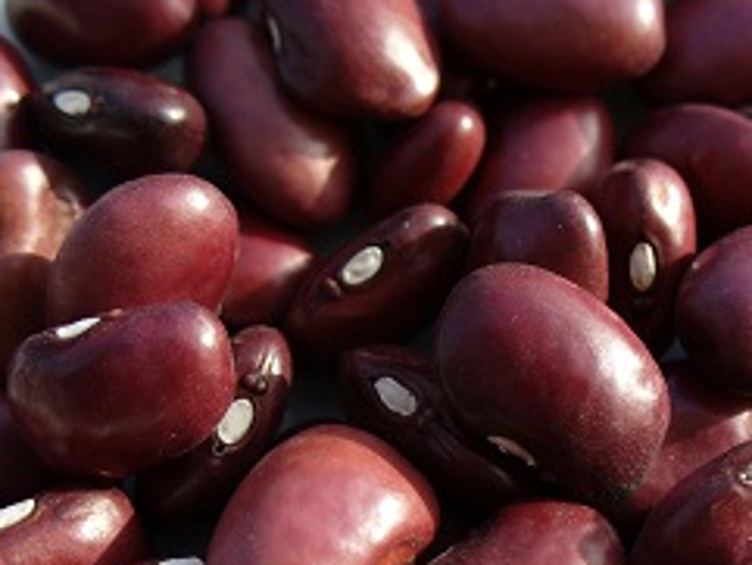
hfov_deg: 32.7
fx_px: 1282
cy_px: 412
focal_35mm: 59
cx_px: 409
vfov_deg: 24.6
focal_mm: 6.1
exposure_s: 1/320
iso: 80
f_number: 2.8
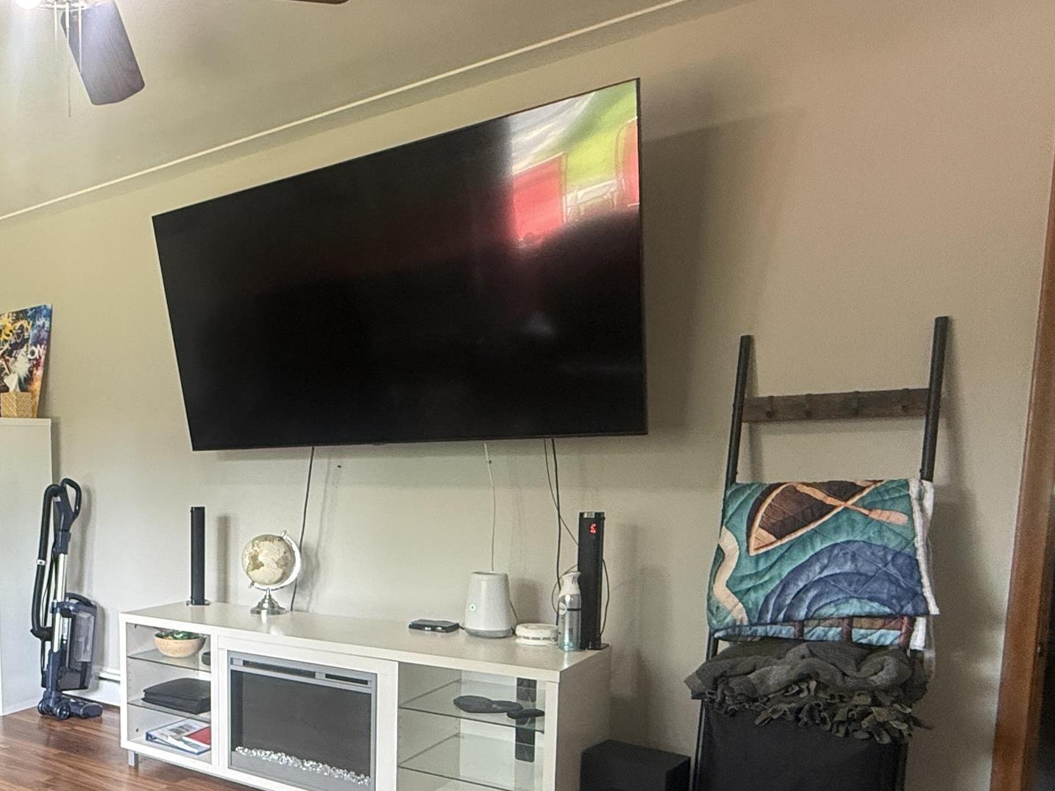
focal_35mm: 30
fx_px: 914
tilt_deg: -7.0
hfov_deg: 51.7
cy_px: 572
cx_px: 77
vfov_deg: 45.5
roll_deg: +1.3
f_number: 2.2
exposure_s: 1/99
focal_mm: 2.22
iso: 320
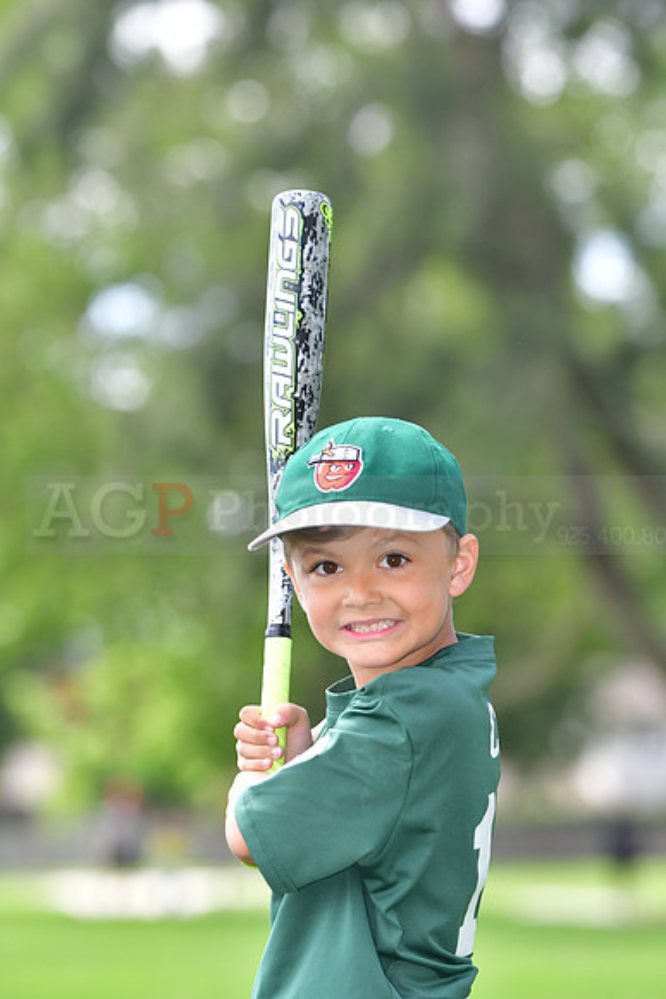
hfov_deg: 7.0
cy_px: 500
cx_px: 333
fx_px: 5408
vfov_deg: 10.5
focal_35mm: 195
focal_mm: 130
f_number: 4
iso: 500
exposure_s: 1/1600
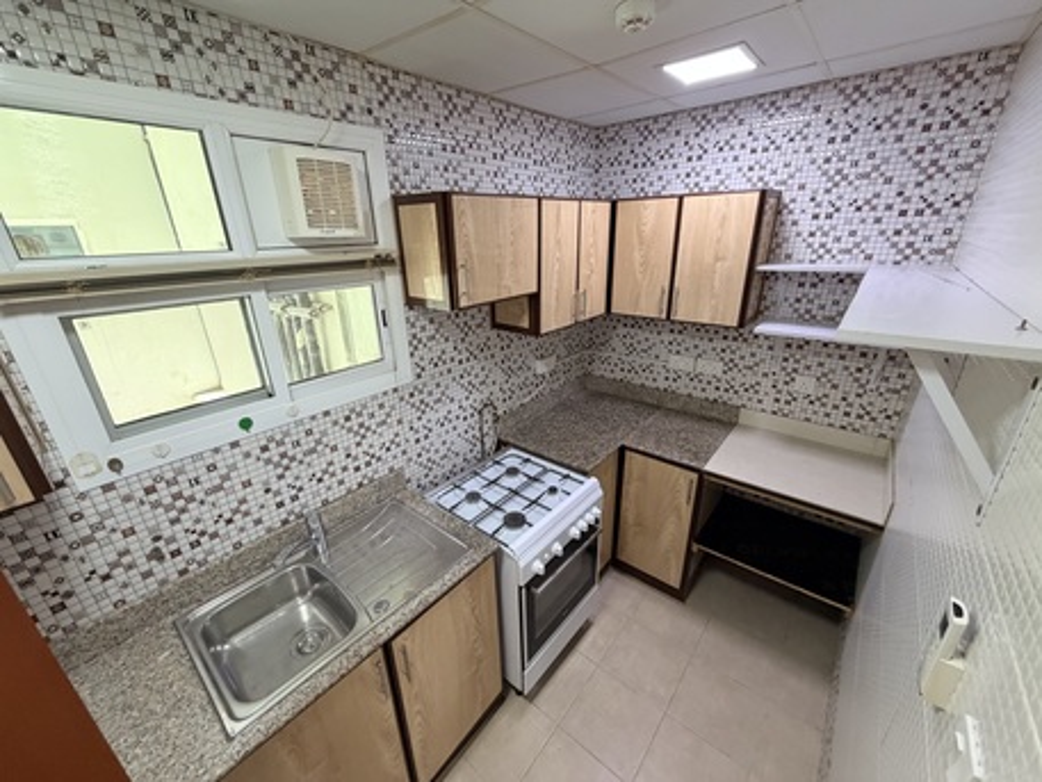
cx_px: 521
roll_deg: +1.5
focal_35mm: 14
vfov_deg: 85.7
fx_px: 422
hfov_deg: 102.0
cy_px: 391
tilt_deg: -19.6
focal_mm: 2.22
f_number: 2.2
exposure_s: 1/100
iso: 320
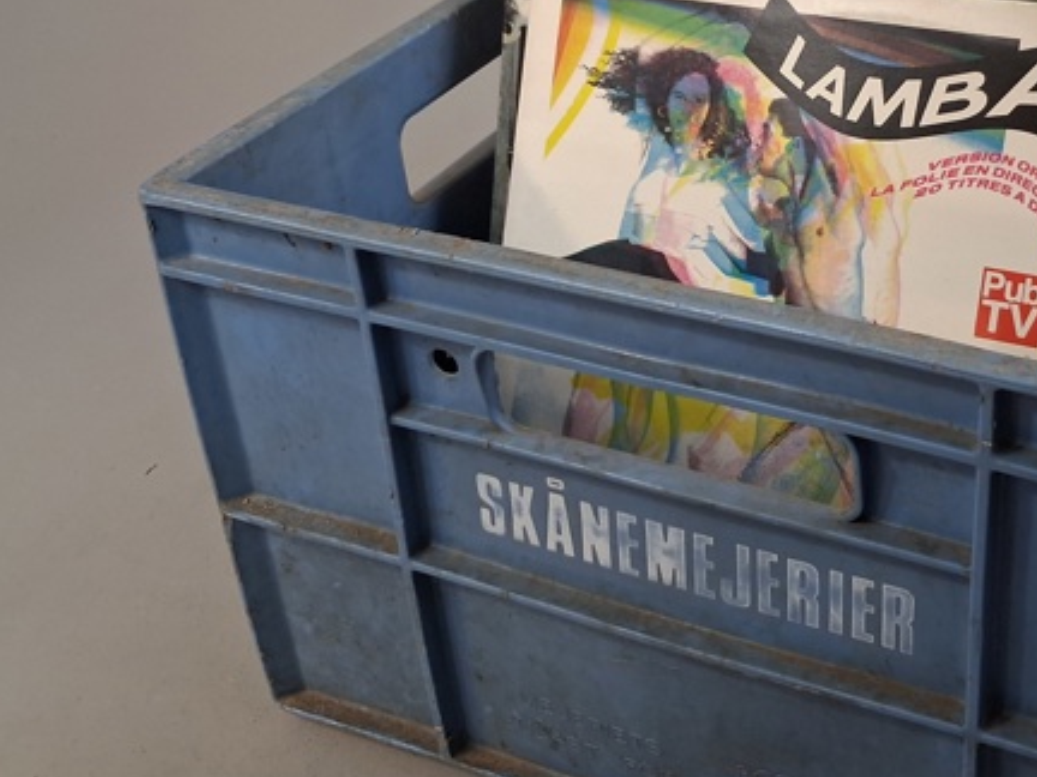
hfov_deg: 37.1
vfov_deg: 28.9
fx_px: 1498
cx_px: 799
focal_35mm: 50
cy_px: 249
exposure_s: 1/50
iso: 320
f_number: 1.8
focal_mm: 4
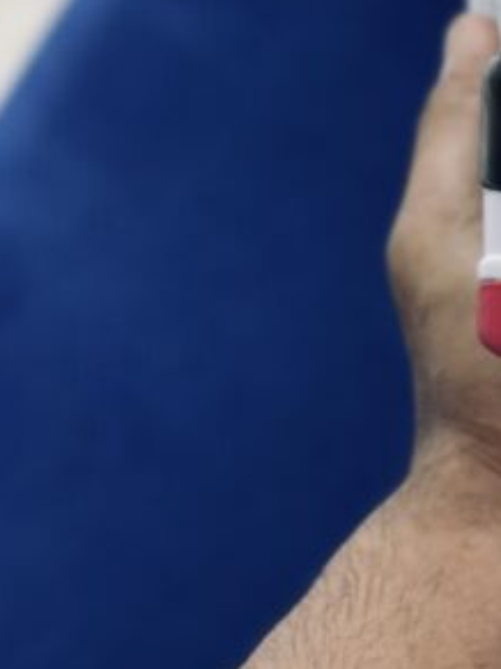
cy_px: -17
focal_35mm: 154
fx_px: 2974
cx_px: 781
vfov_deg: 12.7
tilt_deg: -57.7
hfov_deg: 9.3
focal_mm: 6.86
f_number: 1.78
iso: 100
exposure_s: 1/100
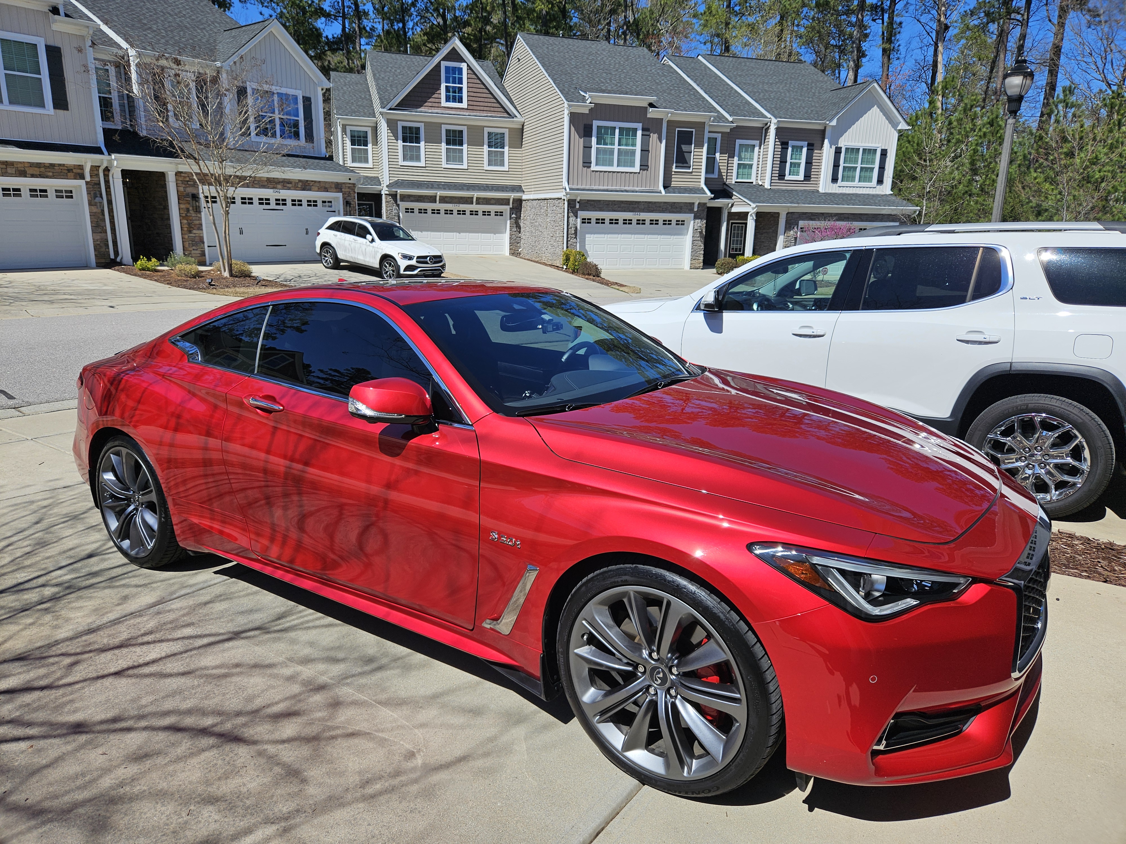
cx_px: 563
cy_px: 422
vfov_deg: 58.9
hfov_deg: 73.9
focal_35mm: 23
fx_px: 748
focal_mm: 5.4
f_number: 1.8
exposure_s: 1/2890
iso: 25
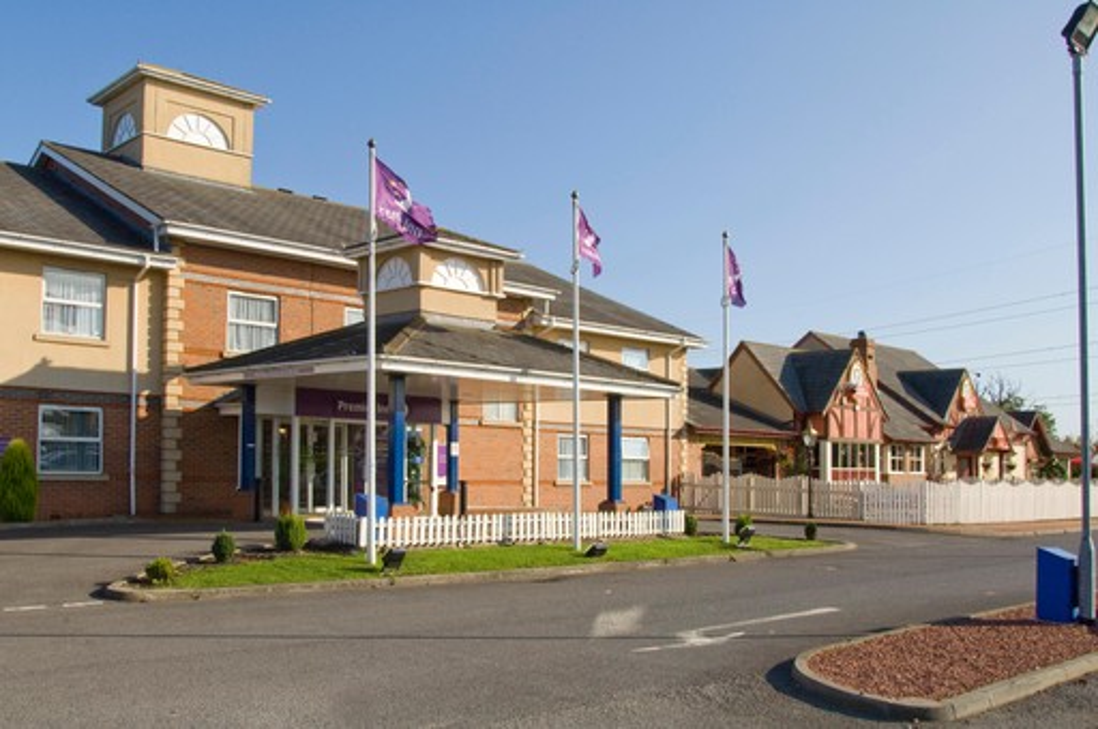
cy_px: 364
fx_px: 1051
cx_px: 549
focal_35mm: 34
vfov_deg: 38.3
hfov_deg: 55.2
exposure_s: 1/250
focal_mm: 23
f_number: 11
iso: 200
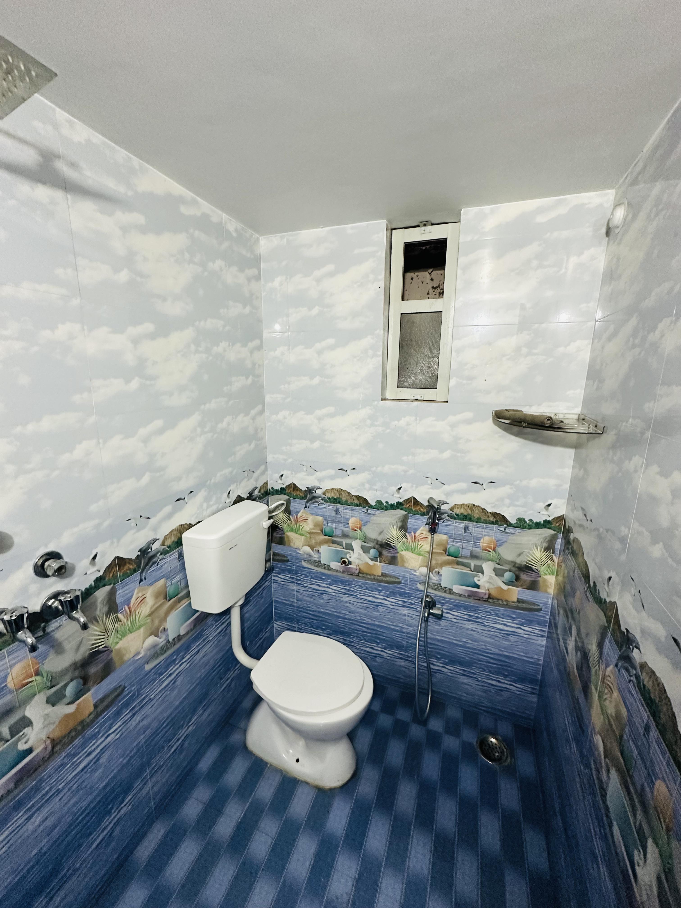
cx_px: 340
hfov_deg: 85.7
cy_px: 454
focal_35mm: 14
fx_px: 367
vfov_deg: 102.1
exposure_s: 1/50
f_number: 2.2
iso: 400
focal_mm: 2.22
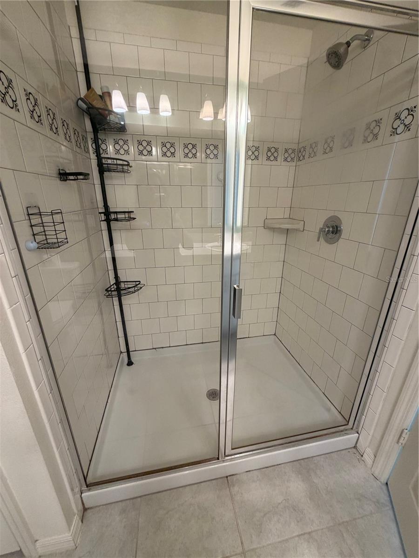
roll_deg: +0.3
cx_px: 210
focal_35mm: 14
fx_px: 226
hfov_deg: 85.7
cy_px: 279
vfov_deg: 102.1
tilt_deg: -19.1
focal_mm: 2.22
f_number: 2.2
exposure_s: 1/60
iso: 160
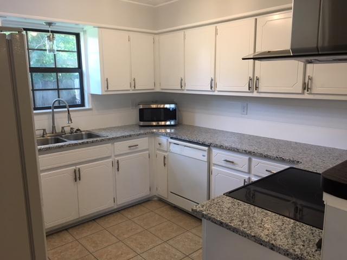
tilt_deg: -9.8
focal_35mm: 29
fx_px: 291
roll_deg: +1.9
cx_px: 174
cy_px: 130
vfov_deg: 48.2
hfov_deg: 61.7
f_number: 2.2
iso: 32
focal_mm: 4.15
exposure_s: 1/30
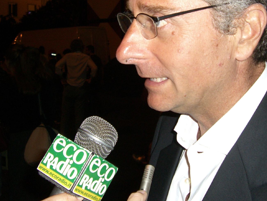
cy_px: 50
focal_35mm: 60
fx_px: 463
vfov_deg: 24.2
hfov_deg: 32.1
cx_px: 154
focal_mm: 6.2
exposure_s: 1/60
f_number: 2.7
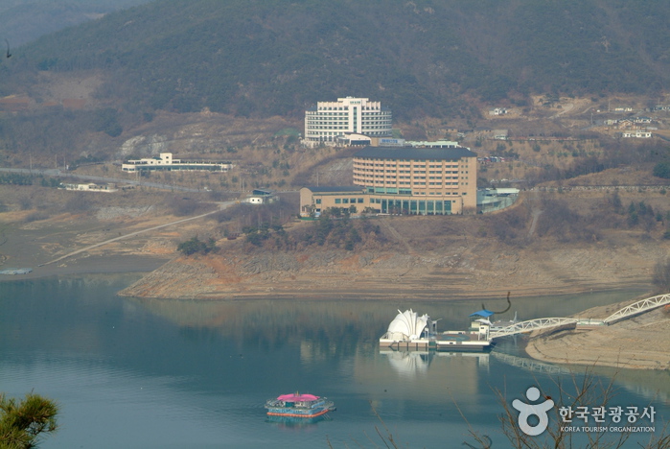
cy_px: 224
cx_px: 335
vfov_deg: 11.7
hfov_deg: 17.5
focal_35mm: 117
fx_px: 2180
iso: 400
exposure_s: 1/180
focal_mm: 78
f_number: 13
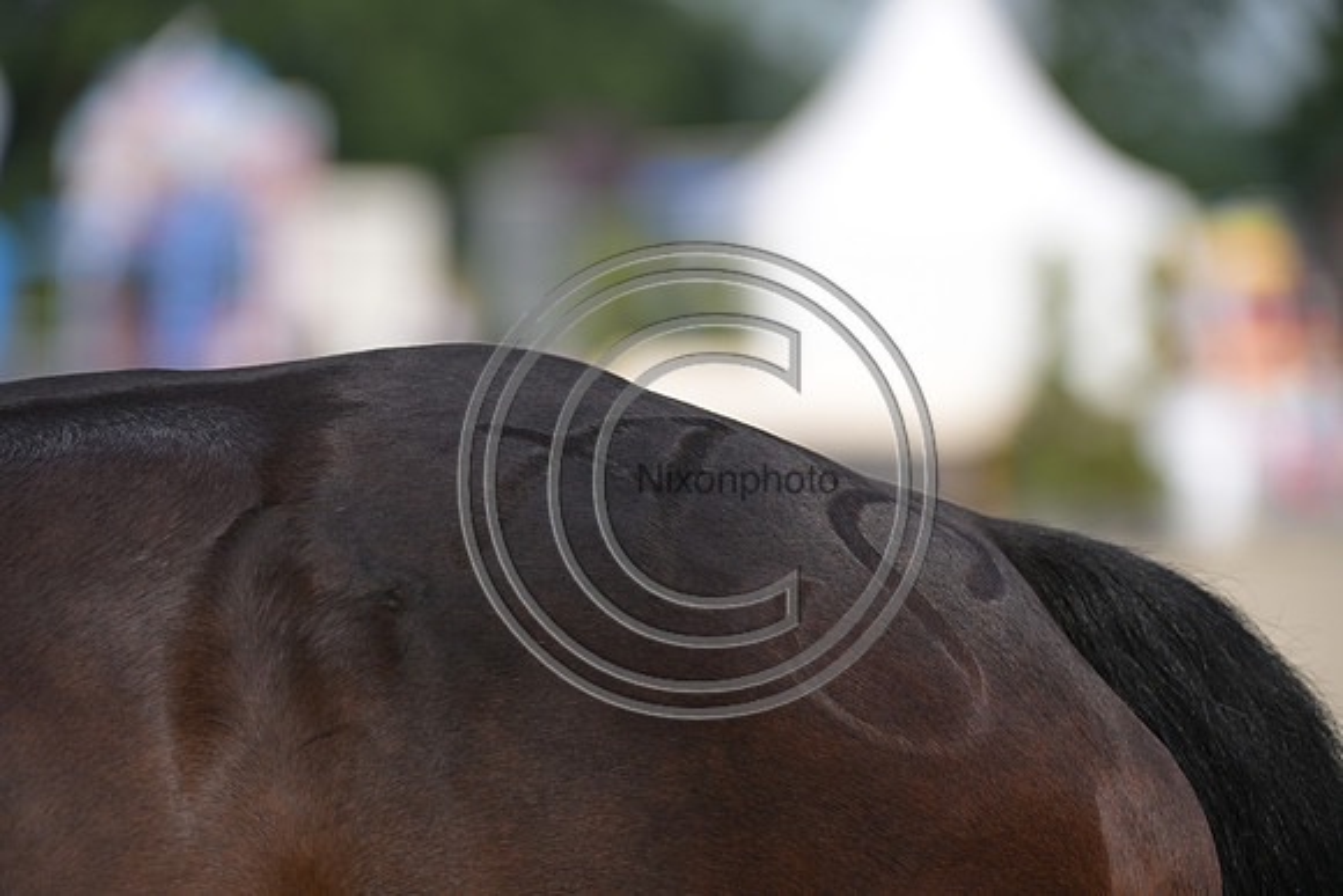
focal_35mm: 200
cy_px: 448
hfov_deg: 10.3
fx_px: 7463
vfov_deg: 6.9
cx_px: 672
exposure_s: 1/1250
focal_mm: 200
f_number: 5
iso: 250
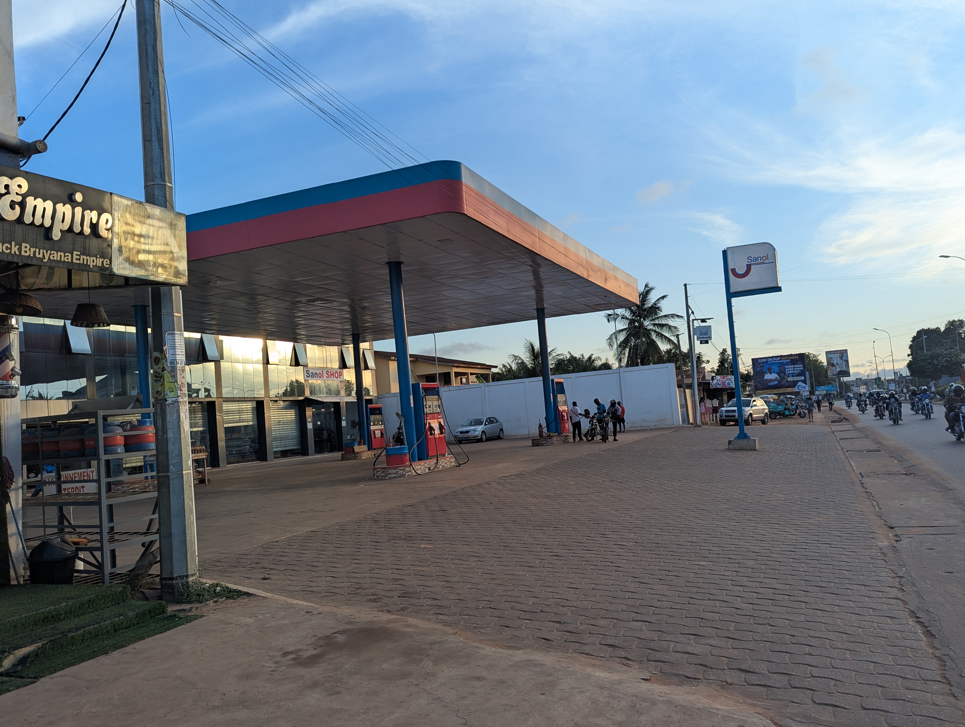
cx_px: 502
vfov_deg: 51.5
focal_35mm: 27
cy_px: 367
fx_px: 754
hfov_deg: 65.2
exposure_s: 1/358
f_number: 1.85
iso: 33
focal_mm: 6.81
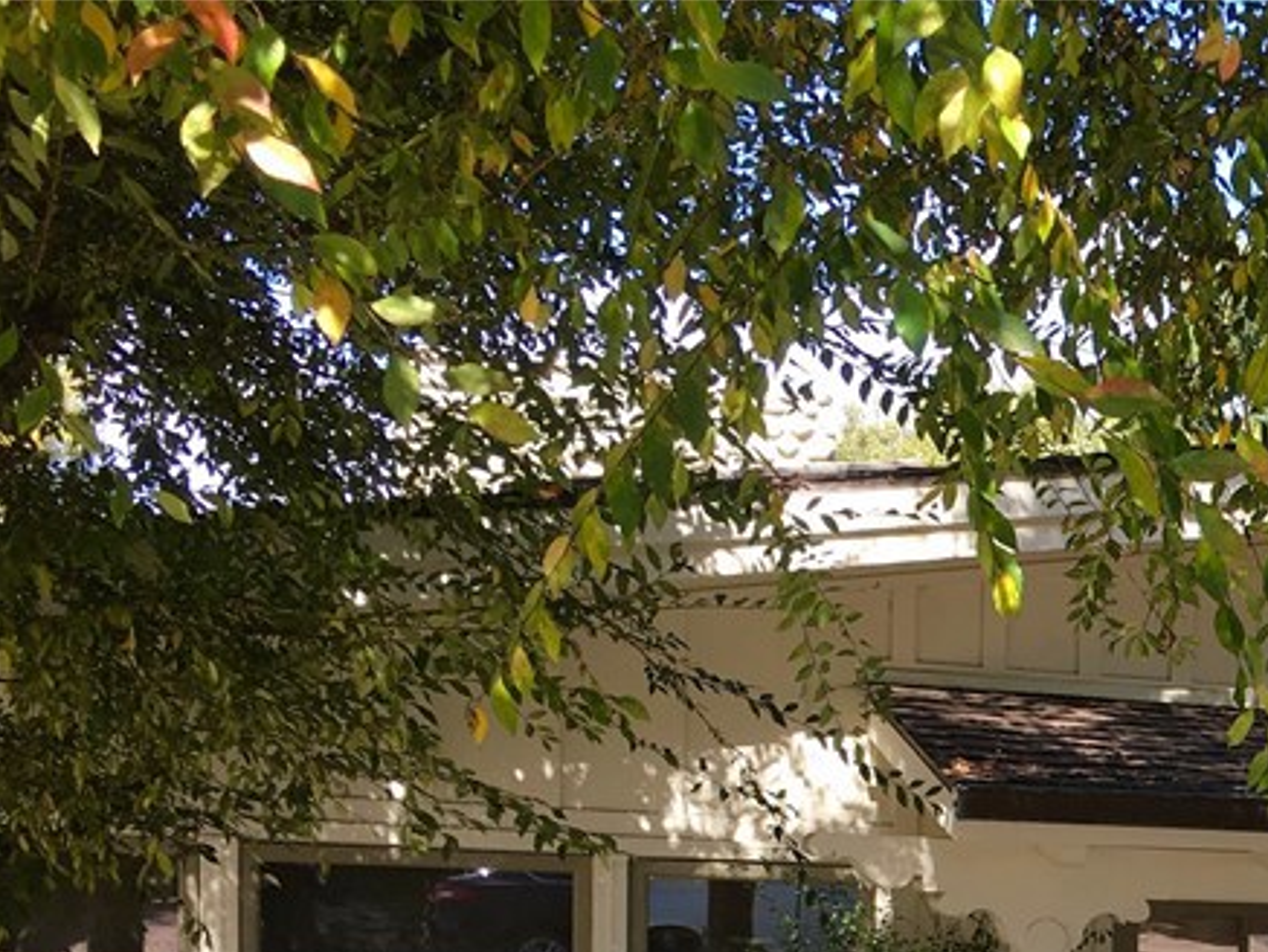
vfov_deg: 20.4
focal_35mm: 68
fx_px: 2492
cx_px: 1433
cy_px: 1112
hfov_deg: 26.1
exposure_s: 1/301
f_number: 2.2
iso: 25
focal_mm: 4.15
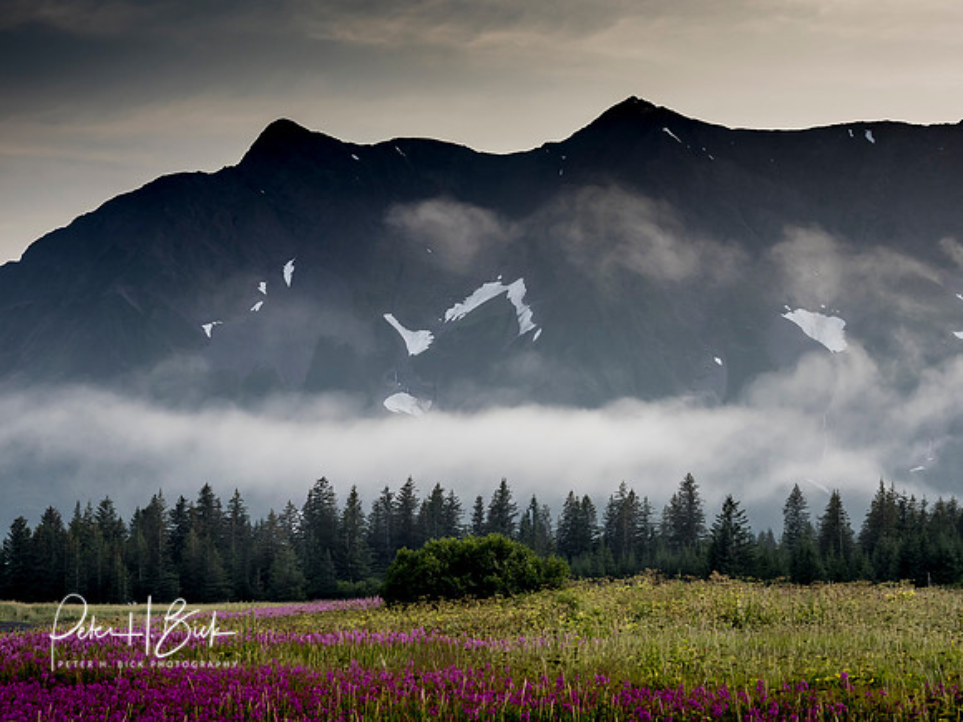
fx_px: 2114
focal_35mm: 76
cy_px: 361
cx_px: 482
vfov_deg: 19.4
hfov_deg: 25.7
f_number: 10
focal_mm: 38
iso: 400
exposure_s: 1/100
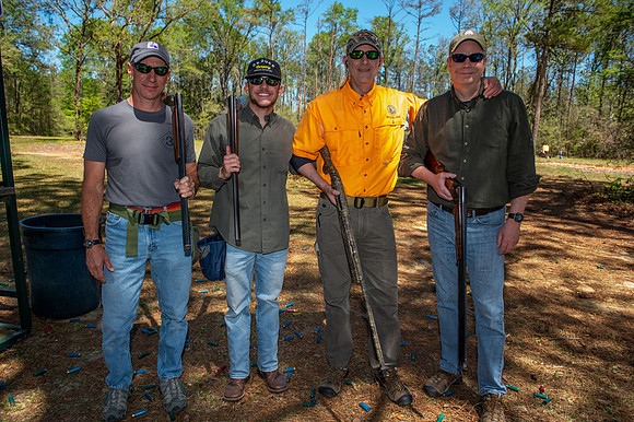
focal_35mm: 24
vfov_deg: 53.1
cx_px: 317
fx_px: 422
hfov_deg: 73.8
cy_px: 211
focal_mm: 24
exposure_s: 1/160
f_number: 4.5
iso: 50
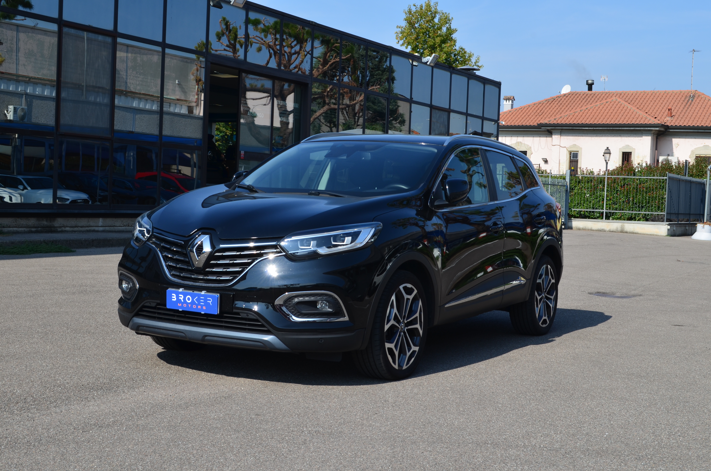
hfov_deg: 39.0
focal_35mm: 51
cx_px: 356
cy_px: 236
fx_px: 1005
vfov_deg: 26.4
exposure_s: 1/125
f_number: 11
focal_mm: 34
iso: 110
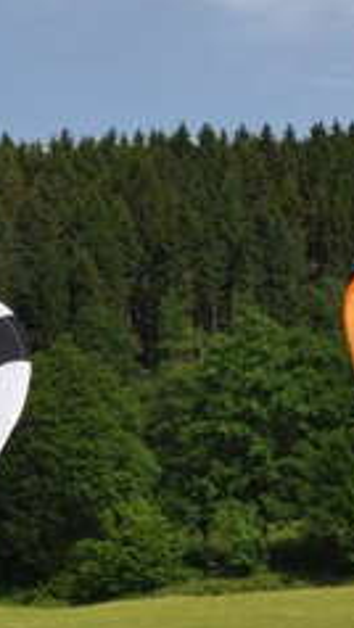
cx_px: 256
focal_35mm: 146
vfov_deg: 14.6
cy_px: 536
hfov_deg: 8.3
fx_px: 2435
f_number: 14
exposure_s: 1/200
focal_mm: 28
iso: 200
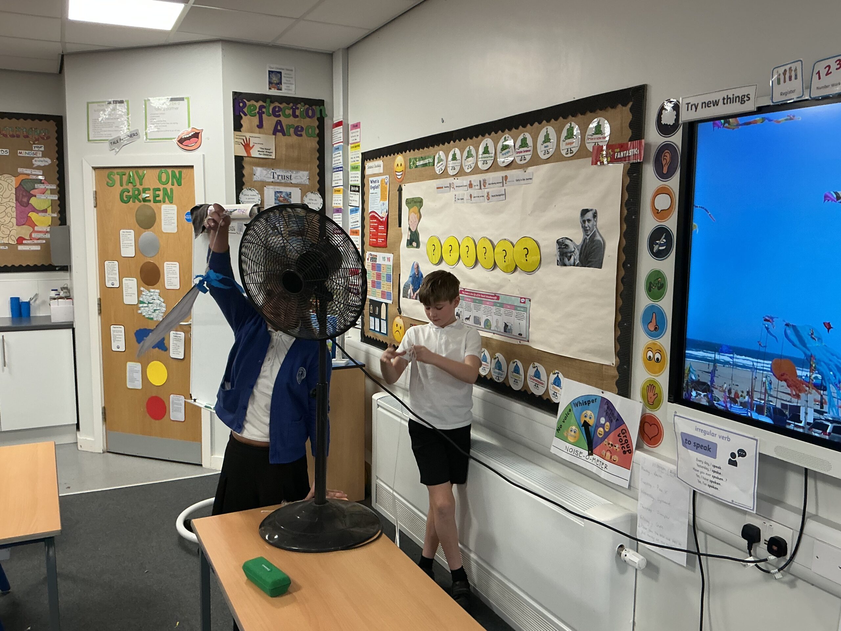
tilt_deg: -8.6
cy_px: 316
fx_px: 705
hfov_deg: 61.7
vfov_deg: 48.2
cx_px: 420
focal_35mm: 29
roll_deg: -0.3
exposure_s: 1/60
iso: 100
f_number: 1.8
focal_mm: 3
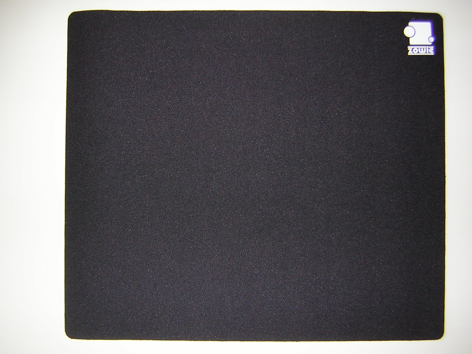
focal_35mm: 36
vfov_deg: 39.7
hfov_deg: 51.4
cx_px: 236
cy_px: 177
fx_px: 491
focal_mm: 4.7
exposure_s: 1/60.1
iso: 50
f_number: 2.6
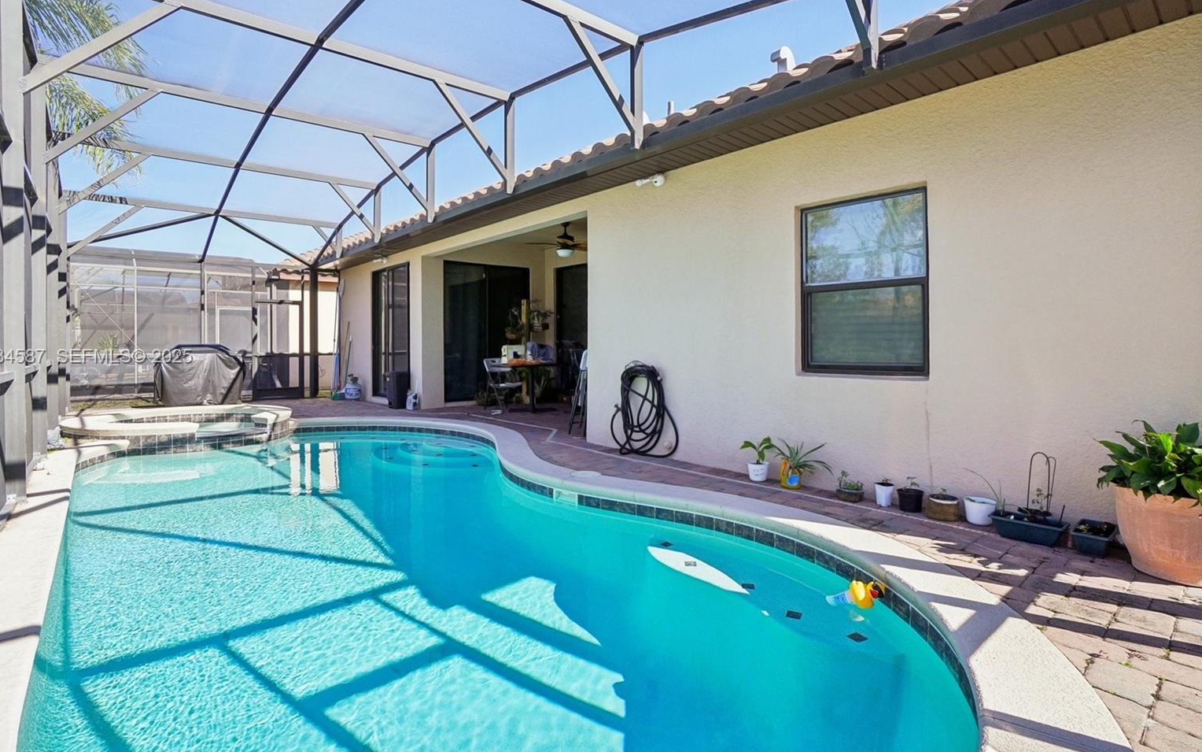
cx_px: 577
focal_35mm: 16
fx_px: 524
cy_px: 357
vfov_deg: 71.2
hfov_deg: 97.8
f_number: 8
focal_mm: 10
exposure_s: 1/320
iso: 400
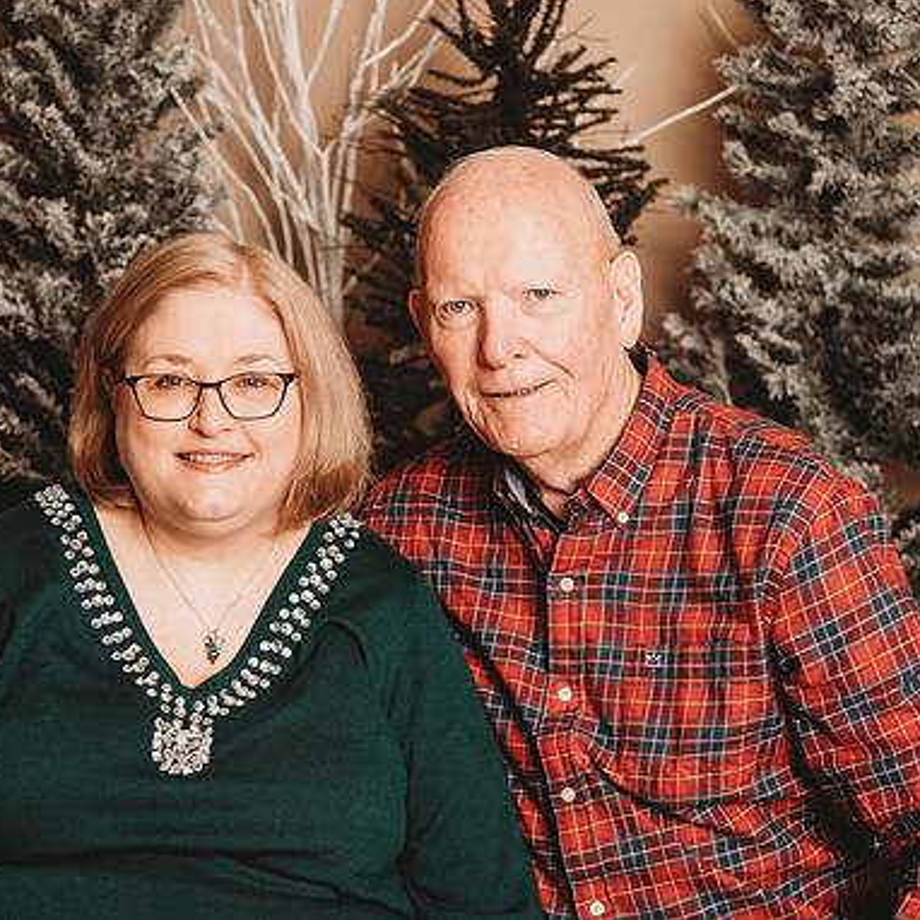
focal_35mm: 80
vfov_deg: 21.7
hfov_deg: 21.6
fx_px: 2406
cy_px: 456
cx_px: 393
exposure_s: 1/160
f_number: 4
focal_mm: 62
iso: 100
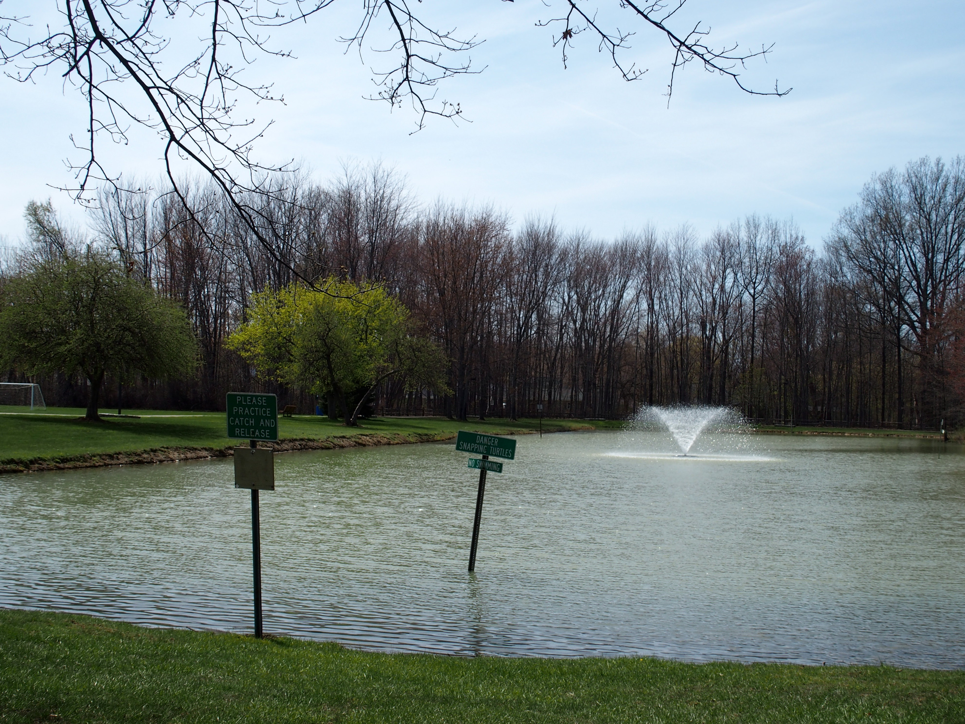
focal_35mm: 50
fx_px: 1394
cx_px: 482
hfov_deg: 38.2
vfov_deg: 29.1
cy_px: 362
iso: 100
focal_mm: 10.8
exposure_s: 1/640
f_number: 5
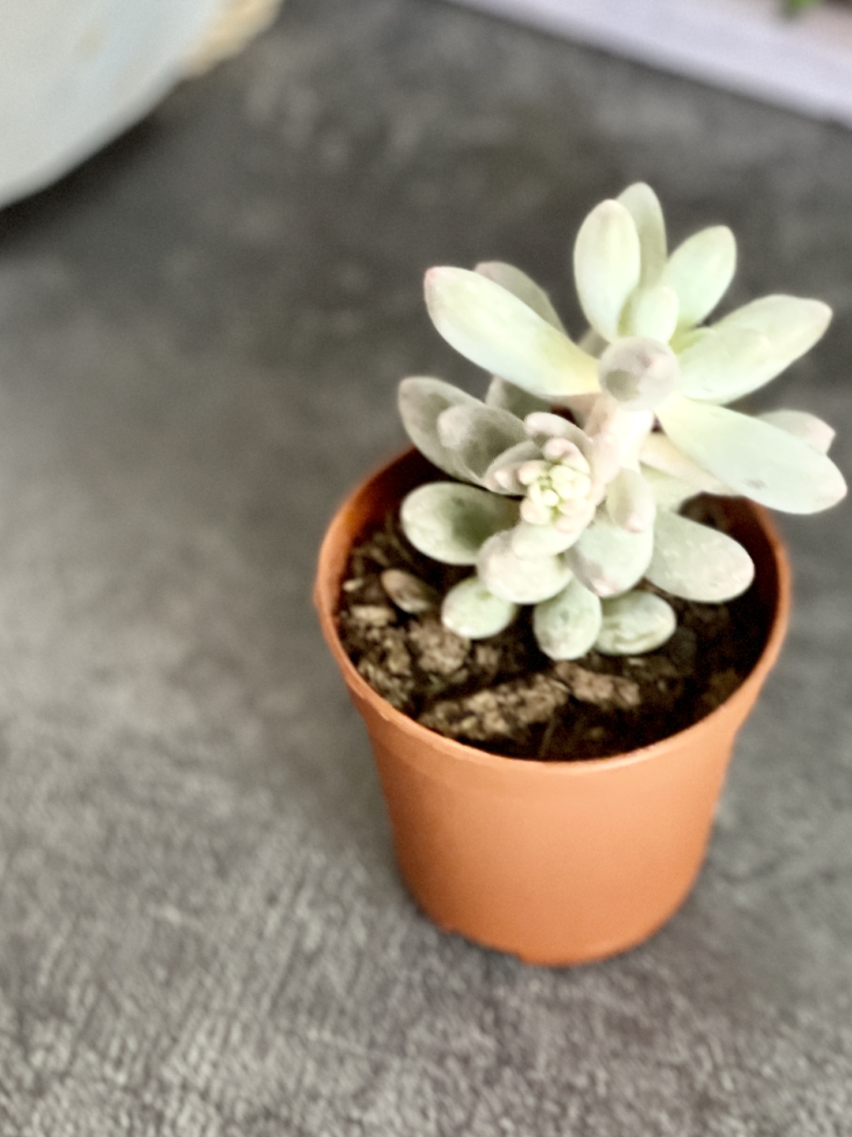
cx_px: 579
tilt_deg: -51.2
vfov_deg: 15.1
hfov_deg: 11.3
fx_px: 4300
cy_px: 645
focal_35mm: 131
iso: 400
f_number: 2.2
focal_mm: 7.5
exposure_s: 1/40
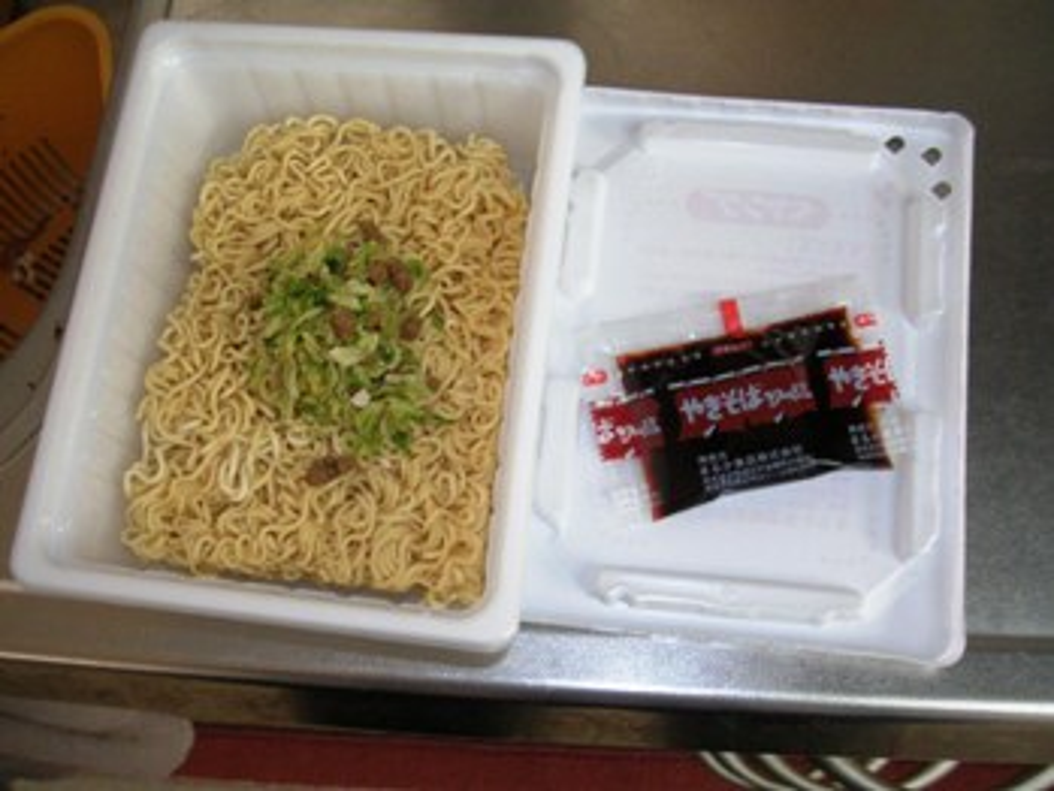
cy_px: 396
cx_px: 527
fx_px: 1157
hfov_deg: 49.0
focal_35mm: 38
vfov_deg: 37.7
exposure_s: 1/9.2
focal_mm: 5.8
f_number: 2.8
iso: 200
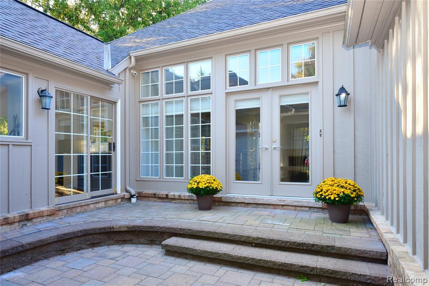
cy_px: 143
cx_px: 214
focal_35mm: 21
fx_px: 250
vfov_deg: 59.5
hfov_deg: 81.2
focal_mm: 21
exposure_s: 1/60
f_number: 9
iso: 640
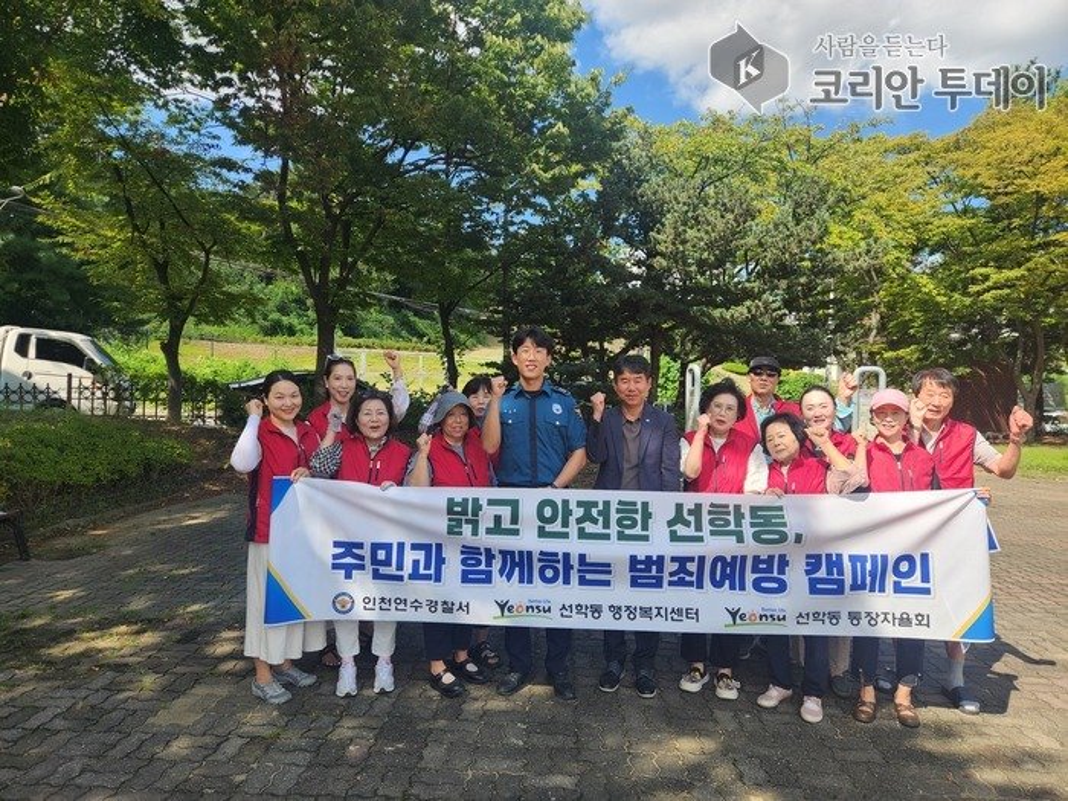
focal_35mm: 23
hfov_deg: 73.9
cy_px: 400
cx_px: 534
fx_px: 710
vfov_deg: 58.9
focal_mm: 5.4
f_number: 1.8
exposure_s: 1/773
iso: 20
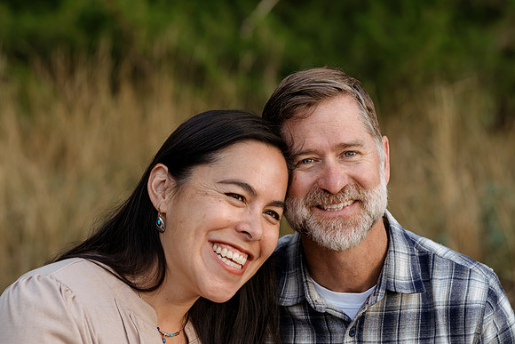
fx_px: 1960
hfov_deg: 15.0
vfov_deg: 10.0
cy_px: 172
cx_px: 258
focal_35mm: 137
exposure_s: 1/200
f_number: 5.6
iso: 1000
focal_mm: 137
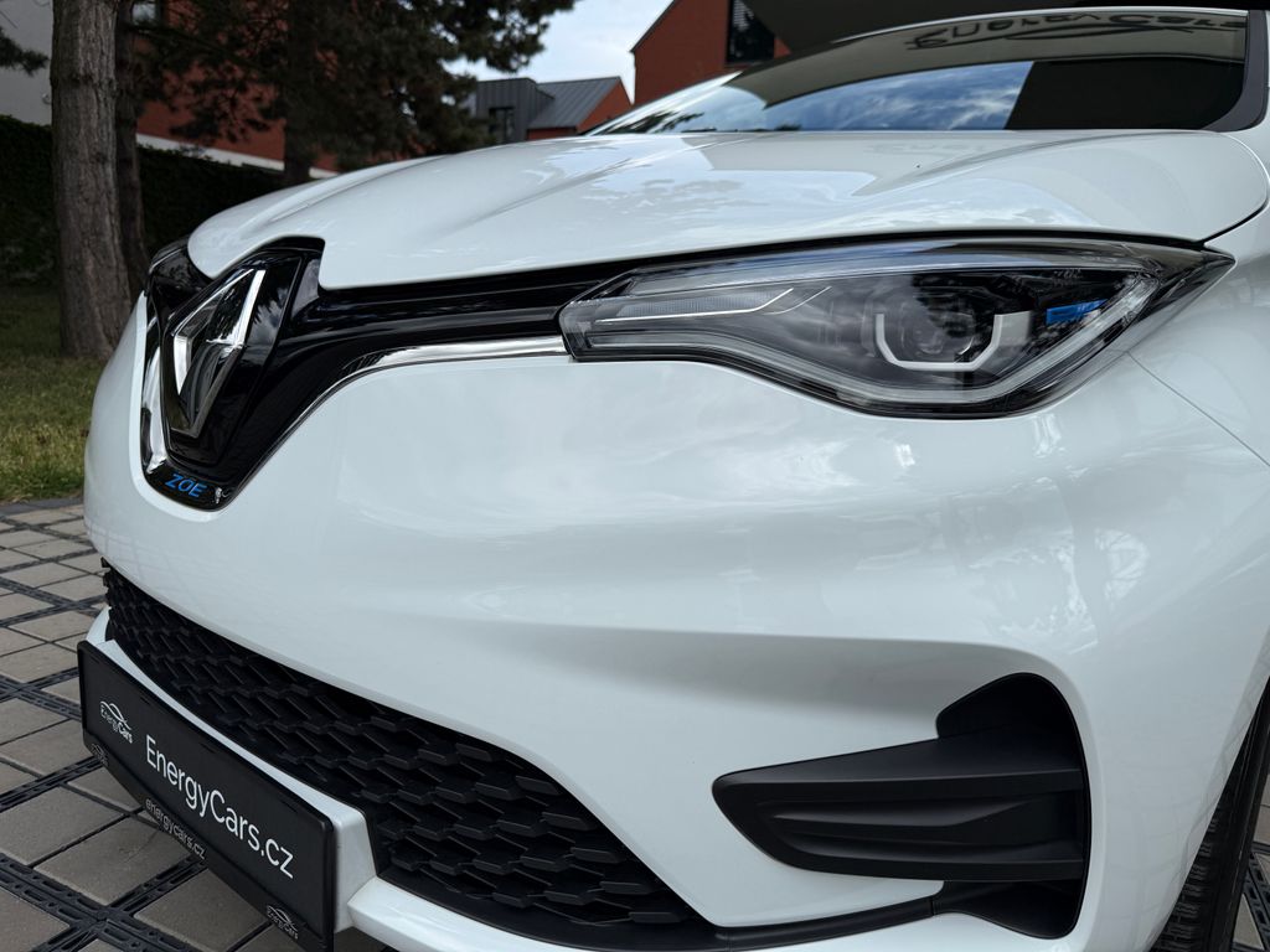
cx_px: 635
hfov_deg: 71.6
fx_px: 881
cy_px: 476
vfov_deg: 56.8
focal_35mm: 24
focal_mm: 6.76
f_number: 1.78
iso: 80
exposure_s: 1/4405
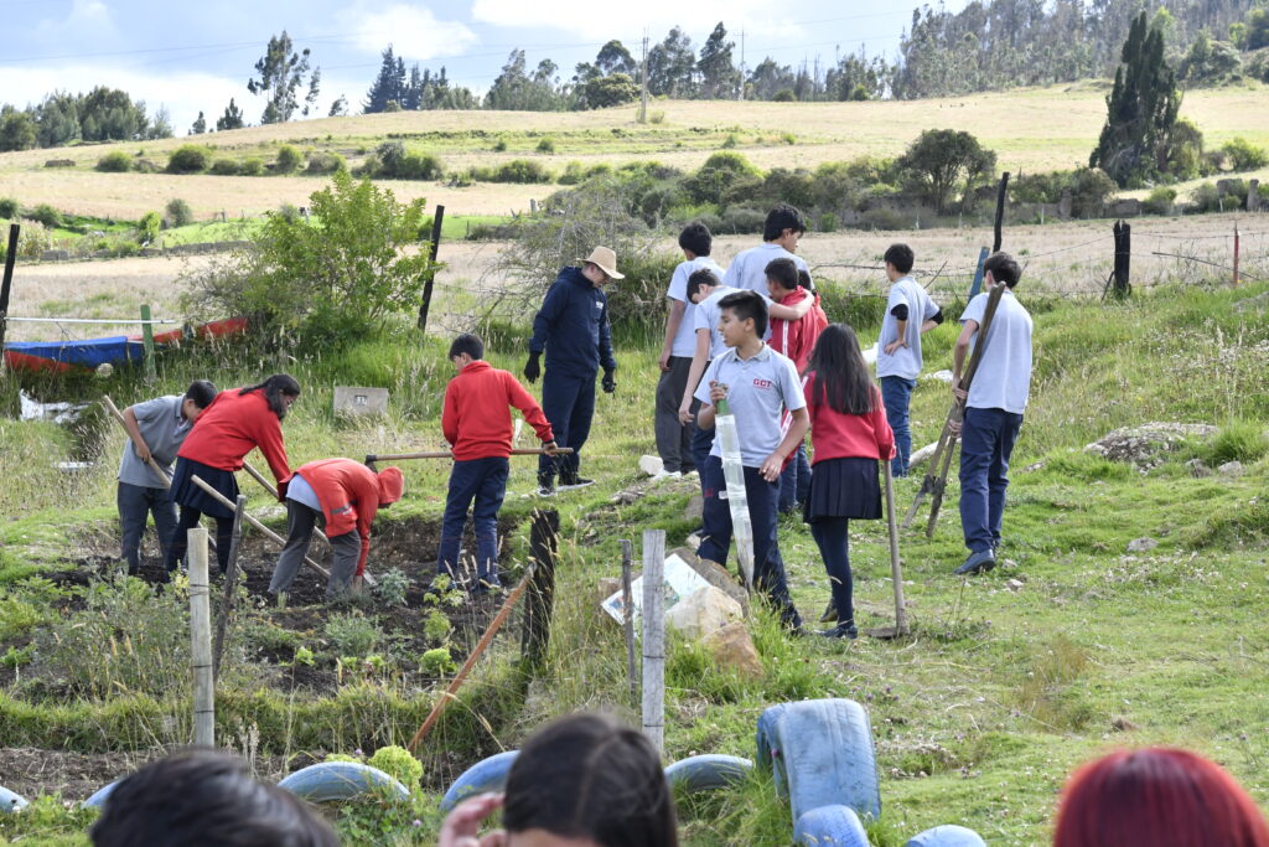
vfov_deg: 12.2
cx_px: 634
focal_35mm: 112
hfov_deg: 18.3
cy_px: 424
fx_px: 3948
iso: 640
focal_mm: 75
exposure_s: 1/640
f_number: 8
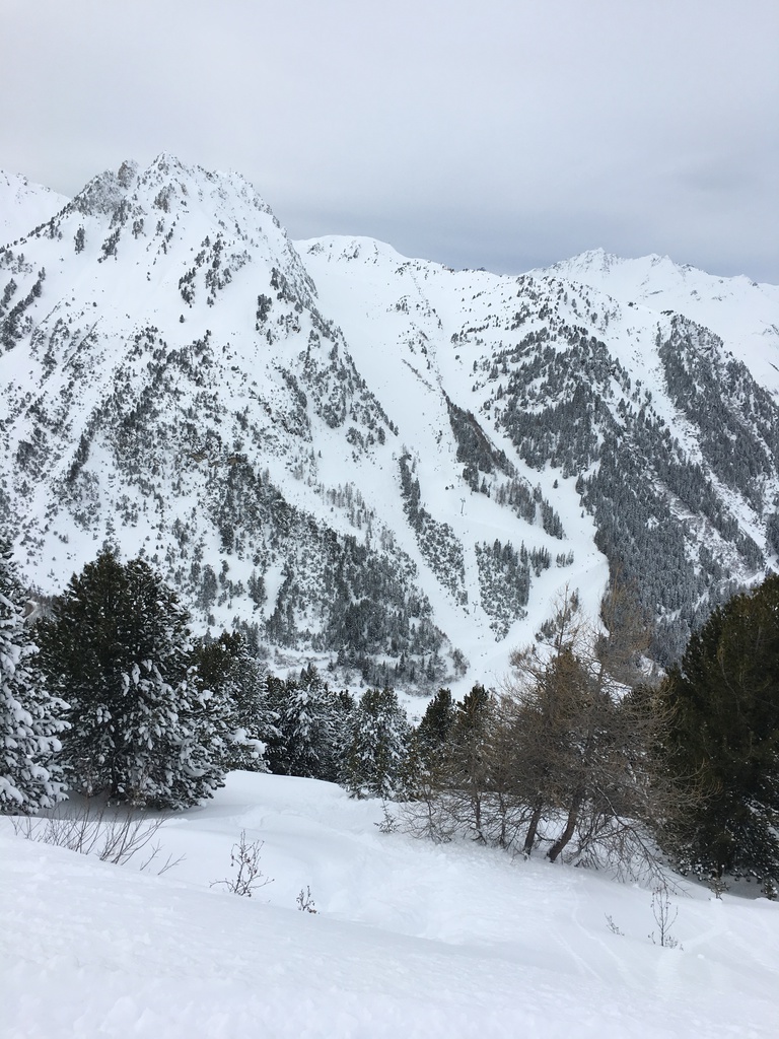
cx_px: 390
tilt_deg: -14.9
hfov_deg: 48.2
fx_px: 870
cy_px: 520
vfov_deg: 61.7
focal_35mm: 29
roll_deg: -5.0
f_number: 2.2
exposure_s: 1/2137
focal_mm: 4.15
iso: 25
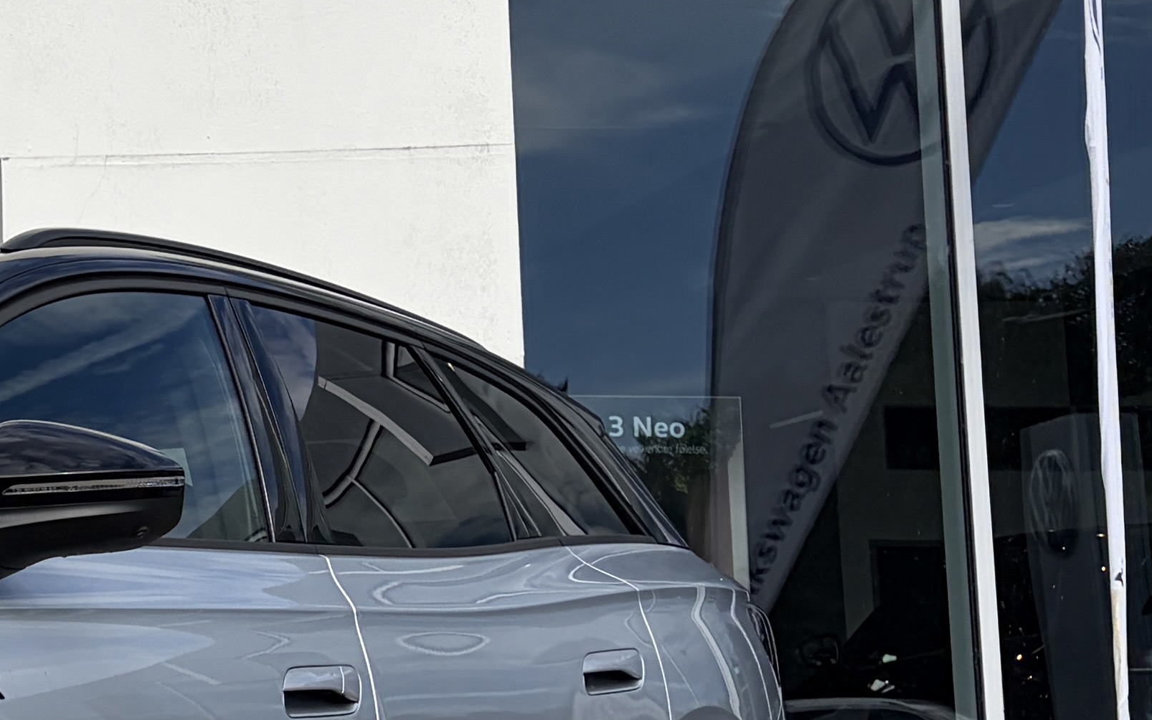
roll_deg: +0.6
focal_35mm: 98
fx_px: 3077
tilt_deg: +8.7
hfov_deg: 18.8
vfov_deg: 13.3
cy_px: 347
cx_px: -546
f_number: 1.6
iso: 64
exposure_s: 1/6329
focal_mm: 5.96
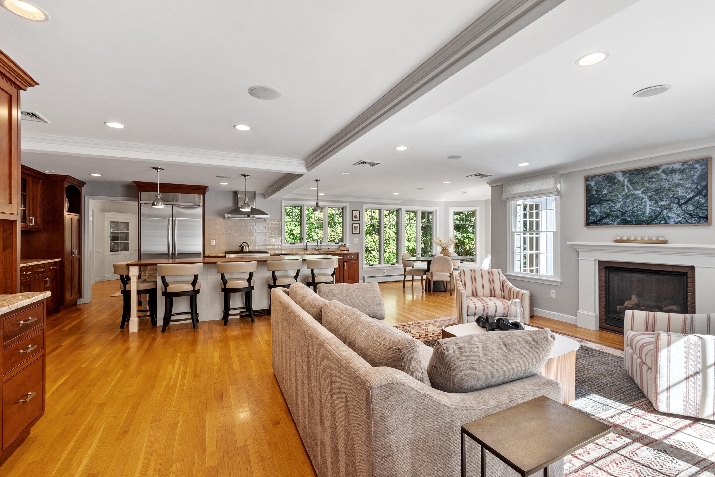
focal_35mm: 15
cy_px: 238
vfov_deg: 77.3
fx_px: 298
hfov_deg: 100.4
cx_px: 358
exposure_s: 1/4
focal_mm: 10
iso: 400
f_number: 7.1
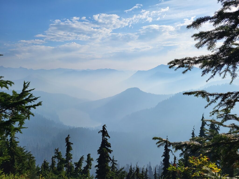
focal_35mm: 26
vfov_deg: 53.1
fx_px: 180
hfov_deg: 67.3
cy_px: 90
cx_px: 120
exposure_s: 1/10000
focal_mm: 5.4
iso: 40
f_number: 1.8
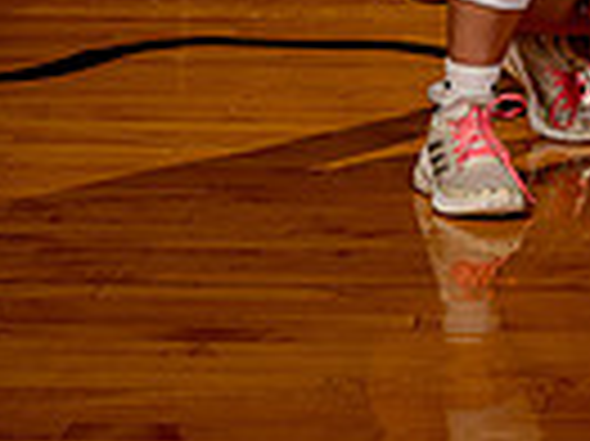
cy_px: -554
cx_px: 653
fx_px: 2929
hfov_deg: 11.3
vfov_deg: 8.1
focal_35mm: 172
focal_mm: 52
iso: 100
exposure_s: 1/250
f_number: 5.6
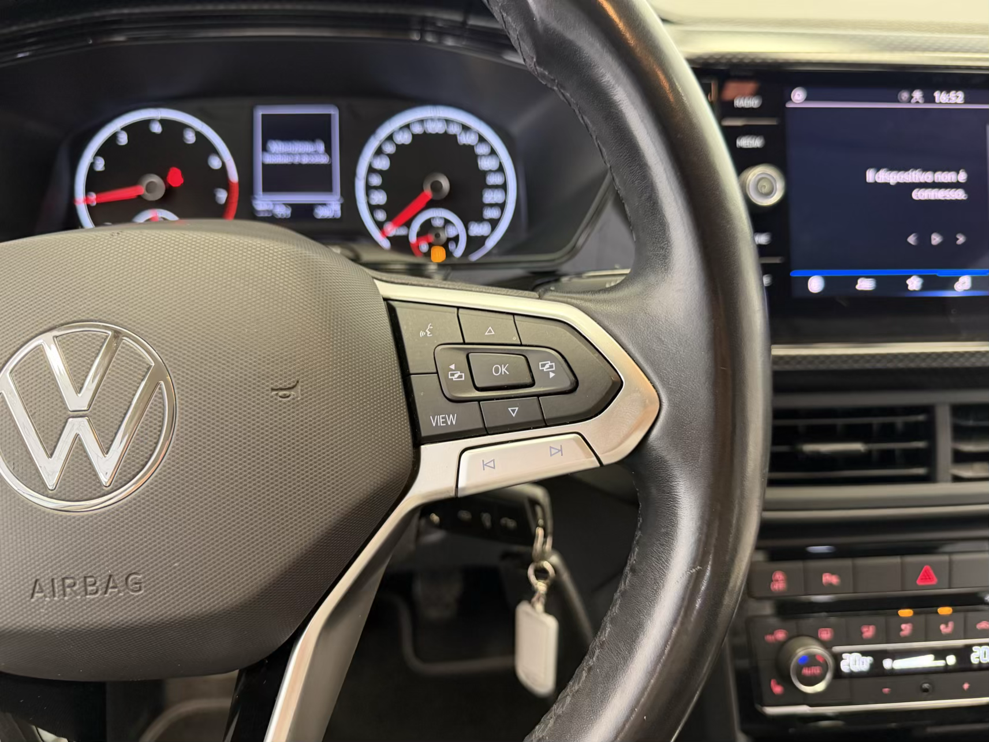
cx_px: 494
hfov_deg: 71.6
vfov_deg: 56.8
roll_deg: -0.9
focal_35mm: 24
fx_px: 686
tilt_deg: -30.3
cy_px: 371
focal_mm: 6.76
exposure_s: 1/50
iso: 500
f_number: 1.78
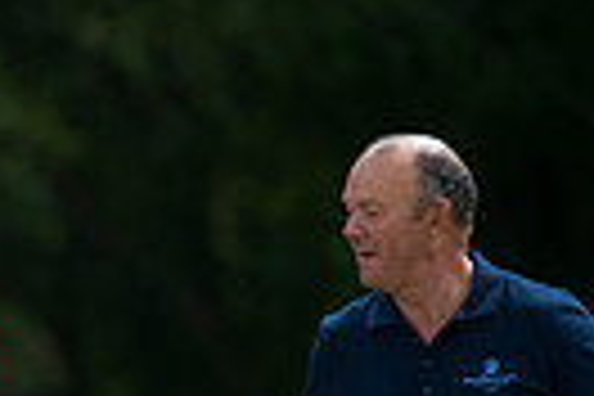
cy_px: 608
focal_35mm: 1322
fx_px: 21811
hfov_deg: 1.6
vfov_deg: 1.0
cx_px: -544
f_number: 6.3
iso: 400
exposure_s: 1/2000
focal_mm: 300
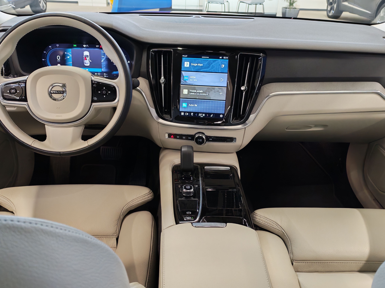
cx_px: 192
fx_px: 356
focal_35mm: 32
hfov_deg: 56.8
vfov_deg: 44.2
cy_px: 144
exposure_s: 1/100
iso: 994
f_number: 1.9
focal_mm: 6.12
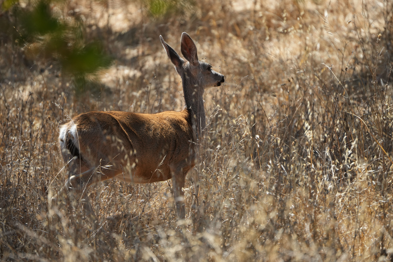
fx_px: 4366
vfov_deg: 3.4
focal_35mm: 400
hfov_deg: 5.2
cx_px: 196
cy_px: 131
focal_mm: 400
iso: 640
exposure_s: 1/800
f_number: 6.3
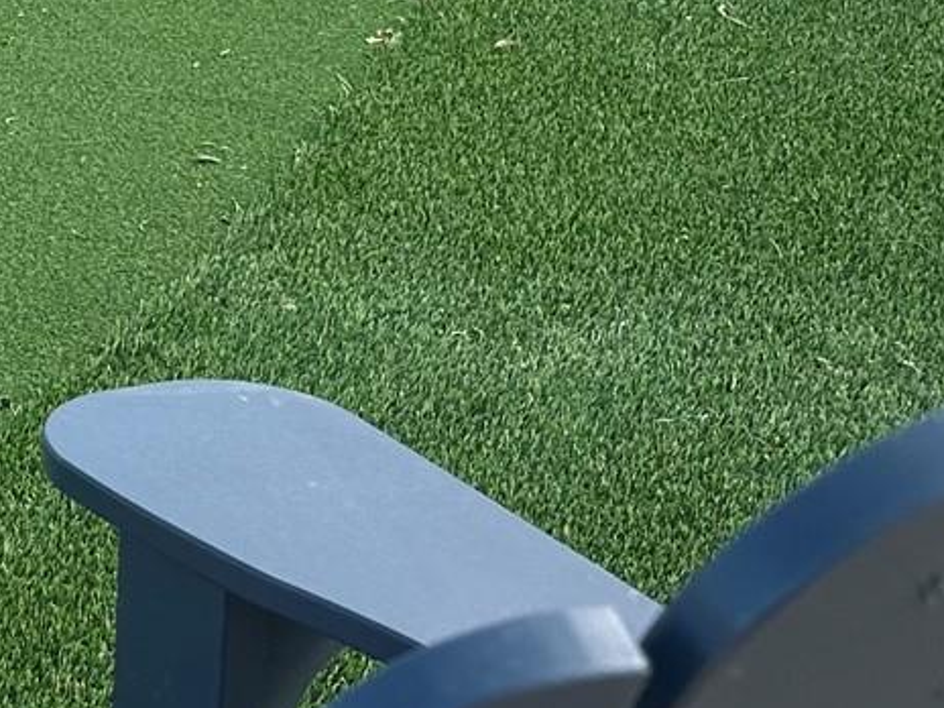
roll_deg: +1.8
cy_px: -144
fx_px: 2891
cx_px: -730
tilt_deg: -18.6
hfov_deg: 15.9
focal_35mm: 106
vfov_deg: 13.6
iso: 80
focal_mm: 6.86
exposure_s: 1/1916
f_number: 1.78
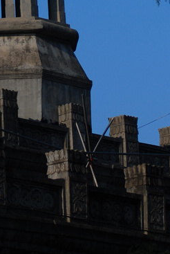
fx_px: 2307
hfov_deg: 4.2
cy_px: -13
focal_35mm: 327
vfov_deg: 6.3
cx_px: -14
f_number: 2.8
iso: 160
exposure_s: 1/4000
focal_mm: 80
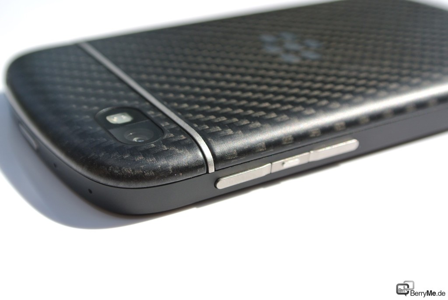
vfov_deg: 22.3
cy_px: 150
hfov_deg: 32.9
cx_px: 224
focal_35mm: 61
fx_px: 760
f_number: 5.6
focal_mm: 22.7
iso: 100
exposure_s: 1/500
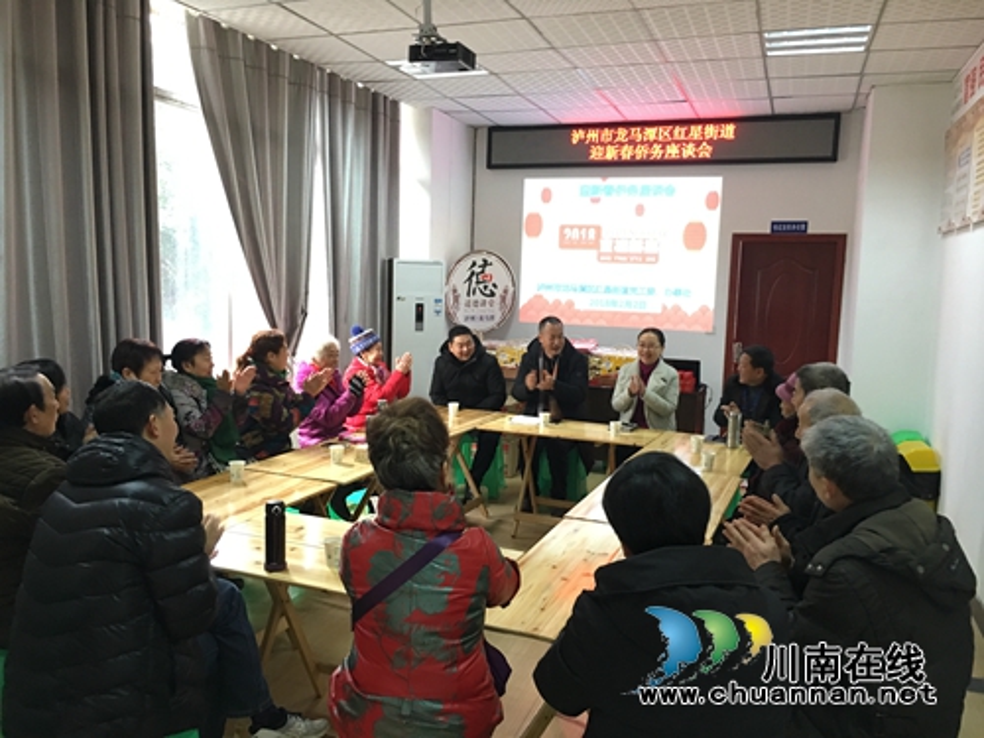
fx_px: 824
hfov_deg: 61.7
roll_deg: -2.2
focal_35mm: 29
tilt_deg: -5.4
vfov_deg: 48.2
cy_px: 369
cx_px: 492
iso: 125
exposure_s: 1/17
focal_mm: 4.15
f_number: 2.2
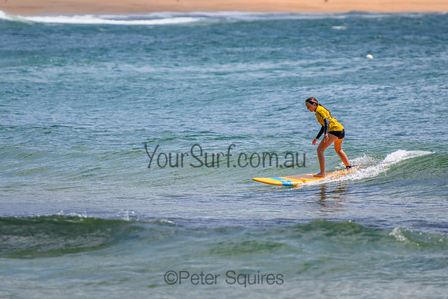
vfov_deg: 2.5
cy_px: 100
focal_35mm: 550
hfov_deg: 3.7
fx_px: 6844
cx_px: 202
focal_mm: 400
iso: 250
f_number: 5.6
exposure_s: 1/2000
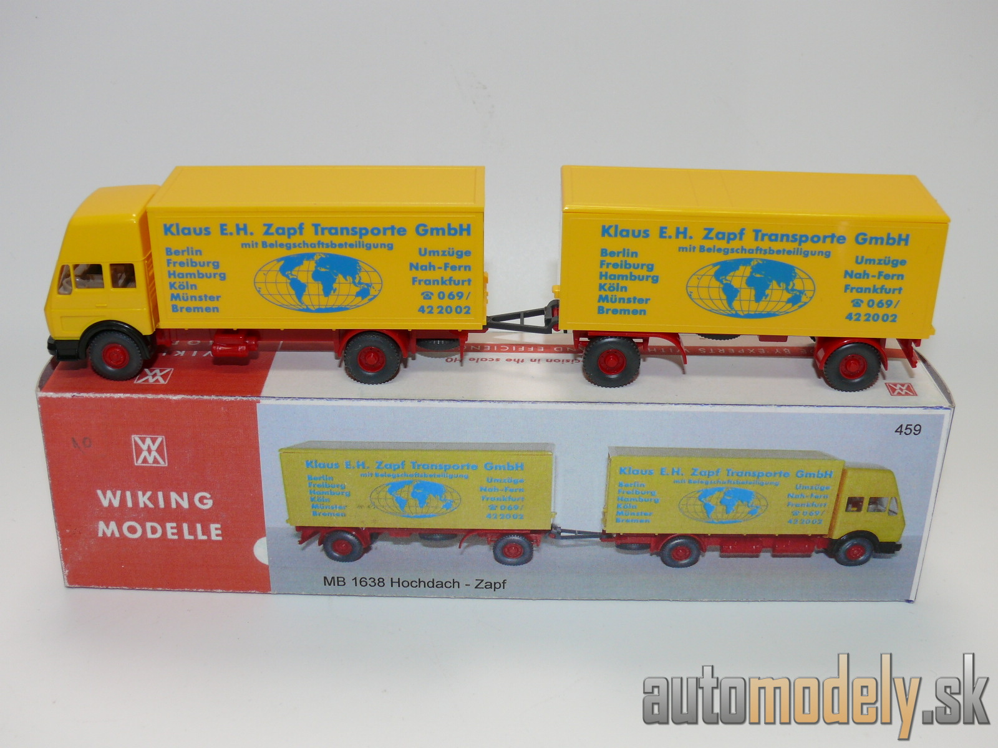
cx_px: 499
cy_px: 374
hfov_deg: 42.9
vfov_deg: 32.9
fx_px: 1269
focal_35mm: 44
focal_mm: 8.5
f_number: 4
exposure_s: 1/30
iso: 100
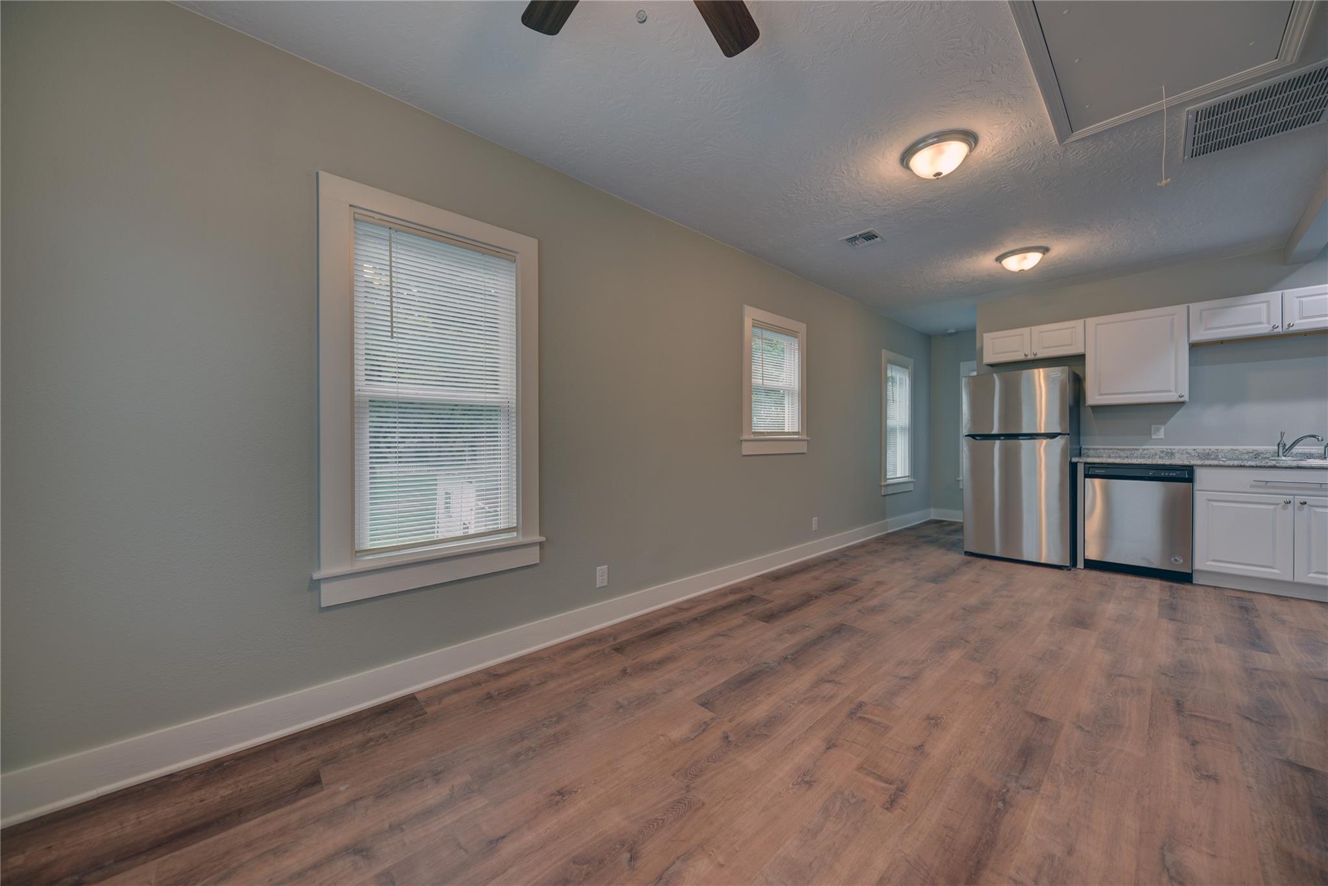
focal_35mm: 12
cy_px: 443
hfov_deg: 112.6
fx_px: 443
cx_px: 664
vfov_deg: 90.0
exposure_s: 1/20
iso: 125
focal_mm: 12
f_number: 4
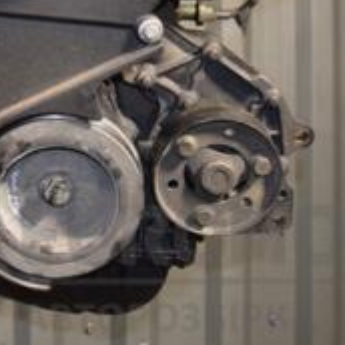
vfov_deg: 17.2
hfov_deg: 17.3
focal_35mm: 98
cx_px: -16
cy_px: -32
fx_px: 1105
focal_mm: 22
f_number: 5
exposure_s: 1/60
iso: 800
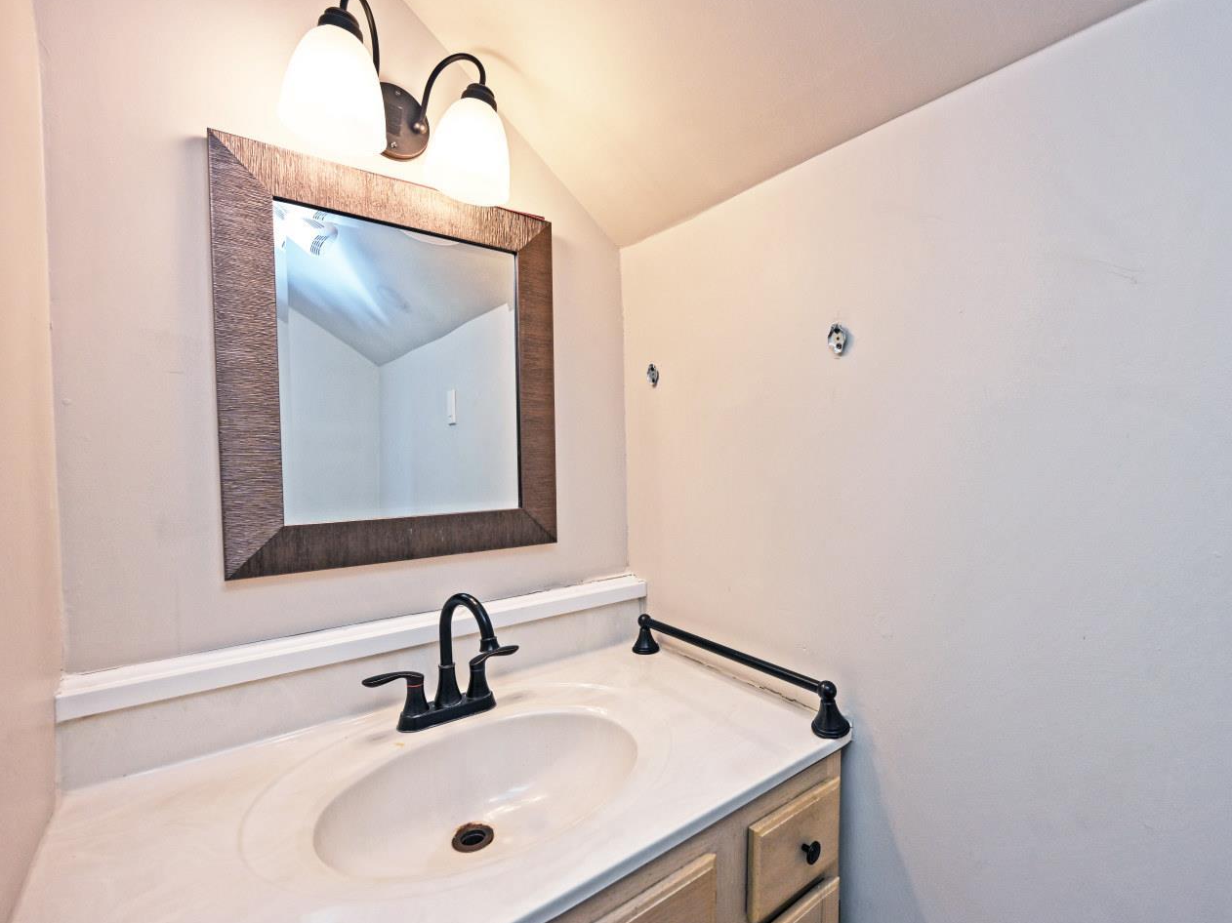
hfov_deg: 94.3
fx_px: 569
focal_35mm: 16
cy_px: 481
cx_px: 668
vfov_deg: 78.0
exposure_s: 1/80
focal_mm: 14
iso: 200
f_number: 4.5
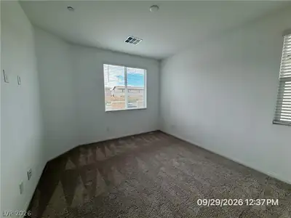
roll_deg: +0.0
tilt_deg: -7.4
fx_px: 118
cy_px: 109
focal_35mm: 14
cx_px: 146
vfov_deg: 85.7
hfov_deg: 102.1
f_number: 2.2
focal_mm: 2.22
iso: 50
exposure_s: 1/161
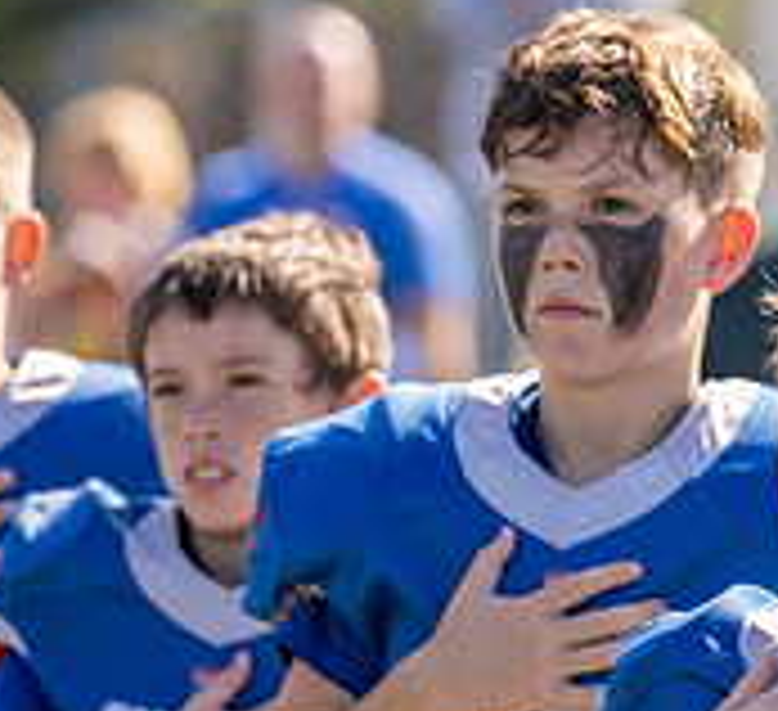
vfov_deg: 2.6
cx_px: 775
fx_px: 15633
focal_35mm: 642
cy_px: 611
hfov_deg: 2.8
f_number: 3.5
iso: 100
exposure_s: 1/500
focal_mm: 171
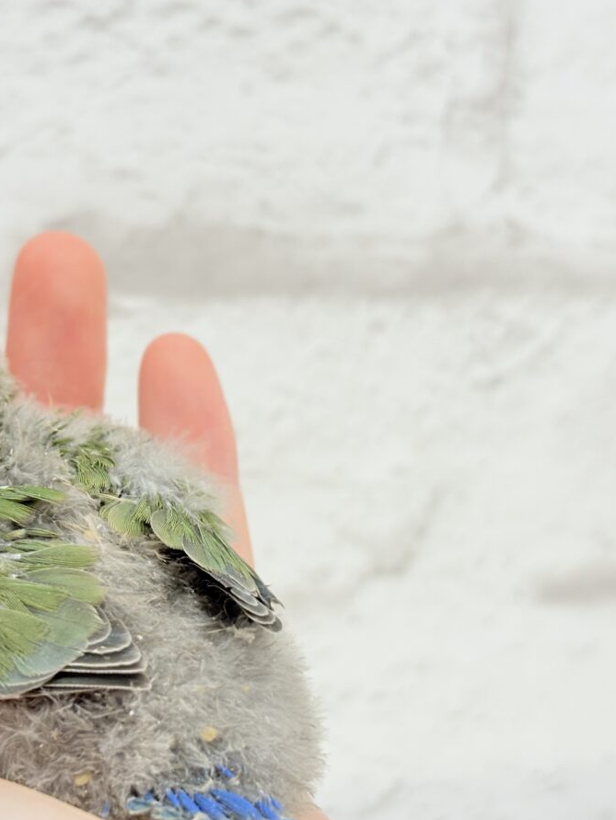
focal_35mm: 70
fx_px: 1660
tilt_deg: -6.7
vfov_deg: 27.8
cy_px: 412
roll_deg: -1.0
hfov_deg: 20.8
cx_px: 131
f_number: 1.6
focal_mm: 5.96
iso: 80
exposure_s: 1/100
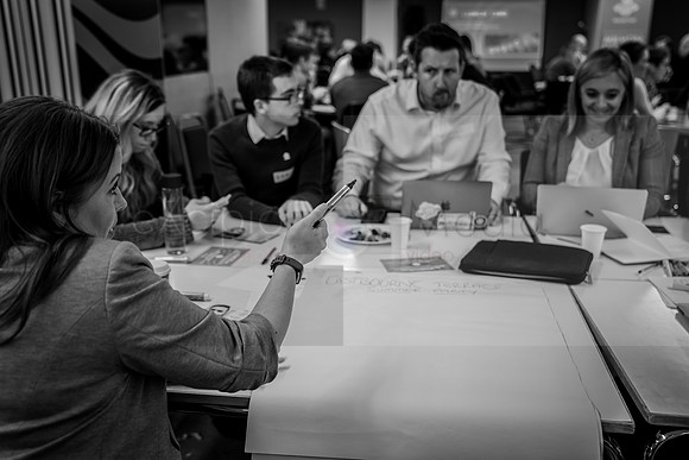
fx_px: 691
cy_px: 230
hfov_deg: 53.0
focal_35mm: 36
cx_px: 344
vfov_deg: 36.8
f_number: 2.8
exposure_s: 1/60
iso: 400
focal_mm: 35
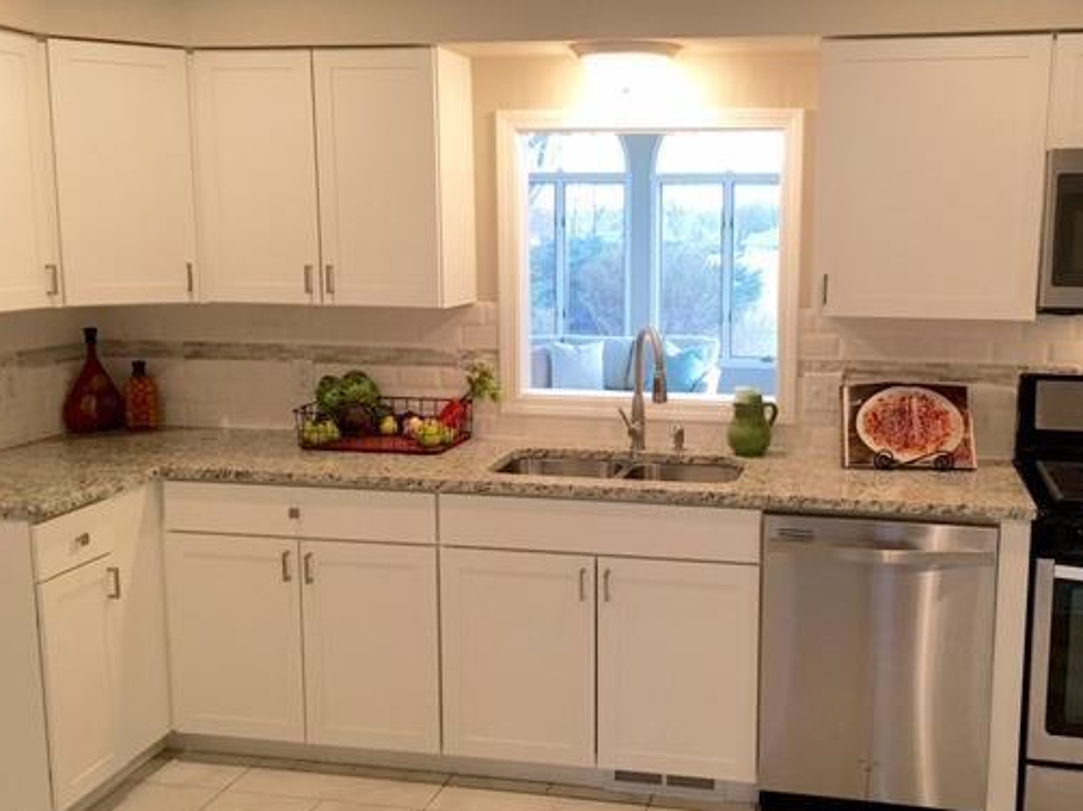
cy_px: 412
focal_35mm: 37
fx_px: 1157
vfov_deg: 38.6
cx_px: 667
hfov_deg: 49.7
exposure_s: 1/30
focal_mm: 4.15
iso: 40
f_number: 2.2
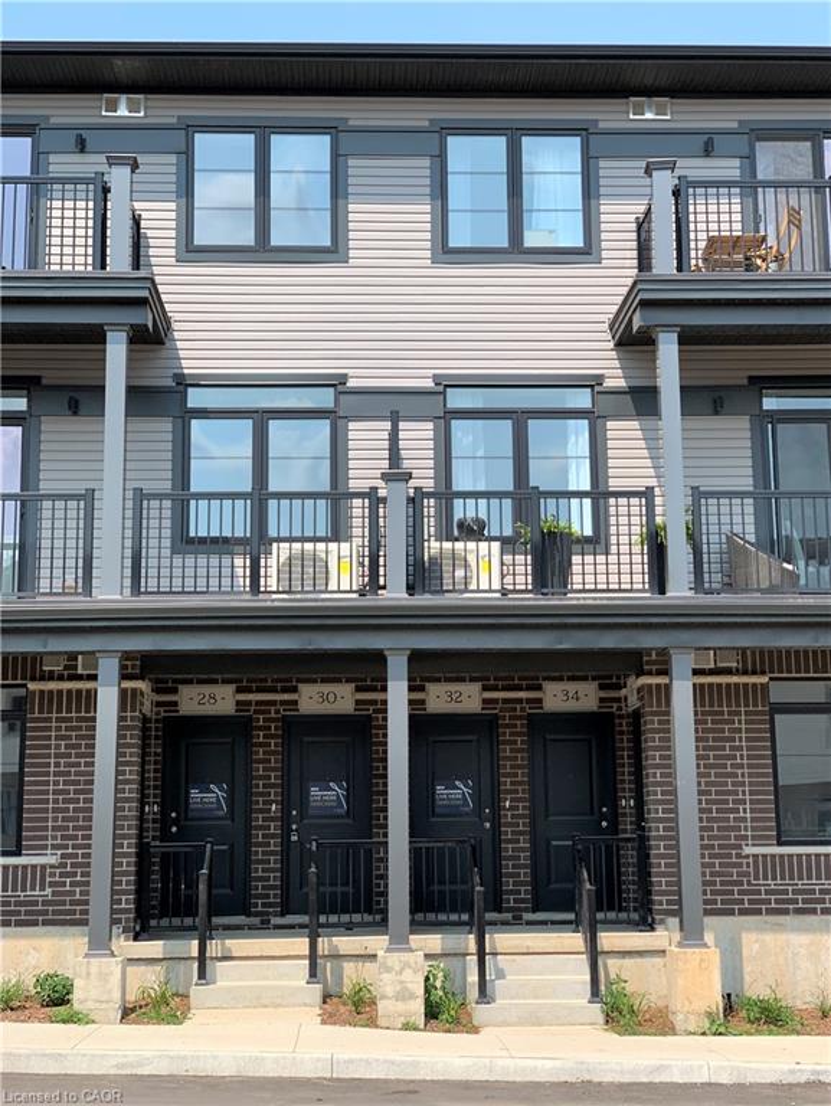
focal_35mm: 52
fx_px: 1663
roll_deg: +0.2
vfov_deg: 36.8
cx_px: 416
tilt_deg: +11.1
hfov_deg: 28.1
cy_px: 553
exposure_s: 1/727
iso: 16
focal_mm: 6
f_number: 2.4
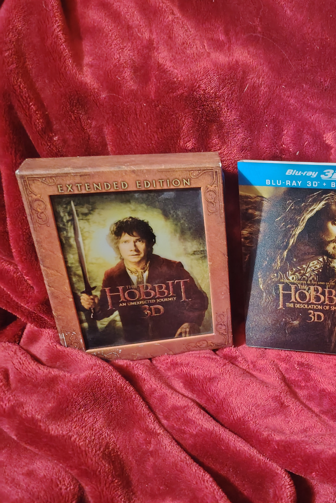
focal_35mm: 34
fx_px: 476
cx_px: 336
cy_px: 247
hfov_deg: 35.2
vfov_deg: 55.8
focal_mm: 5.25
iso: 11008
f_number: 1.75
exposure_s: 1/16.7
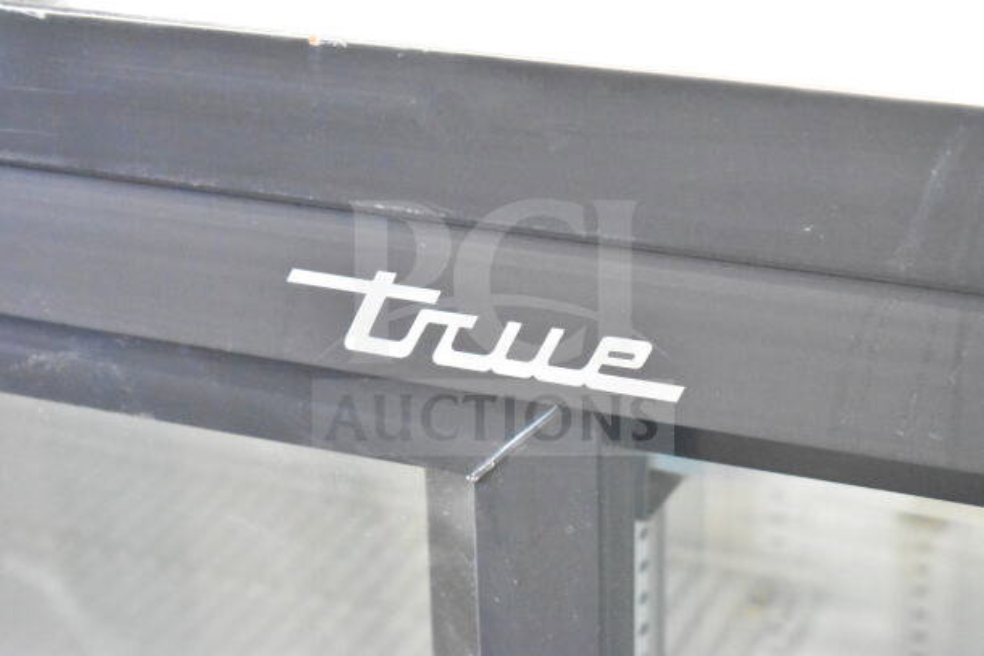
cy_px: 328
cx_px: 492
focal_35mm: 82
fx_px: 2255
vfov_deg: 16.6
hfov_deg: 24.6
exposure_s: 1/80
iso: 25600
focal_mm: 55
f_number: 5.6
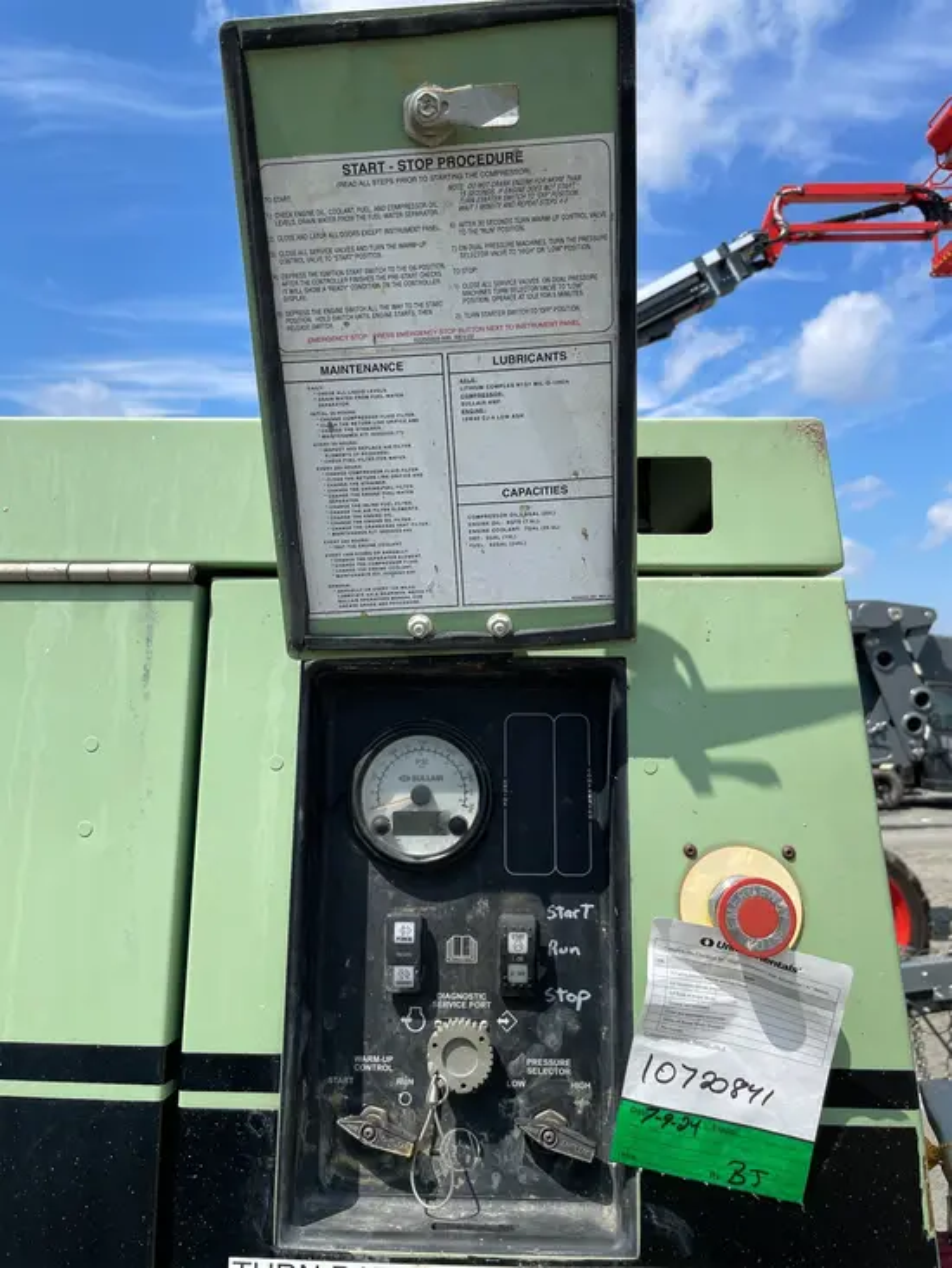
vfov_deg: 67.3
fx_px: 953
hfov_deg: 53.1
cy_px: 634
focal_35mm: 26
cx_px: 476
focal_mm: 4.2
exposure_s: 1/3861
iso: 32
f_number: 1.6
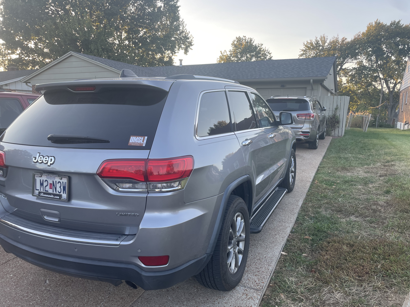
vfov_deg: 53.1
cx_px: 205
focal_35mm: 26
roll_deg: -0.6
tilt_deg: -8.2
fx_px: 308
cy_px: 154
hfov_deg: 67.3
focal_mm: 4.2
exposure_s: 1/262
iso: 32
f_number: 1.6
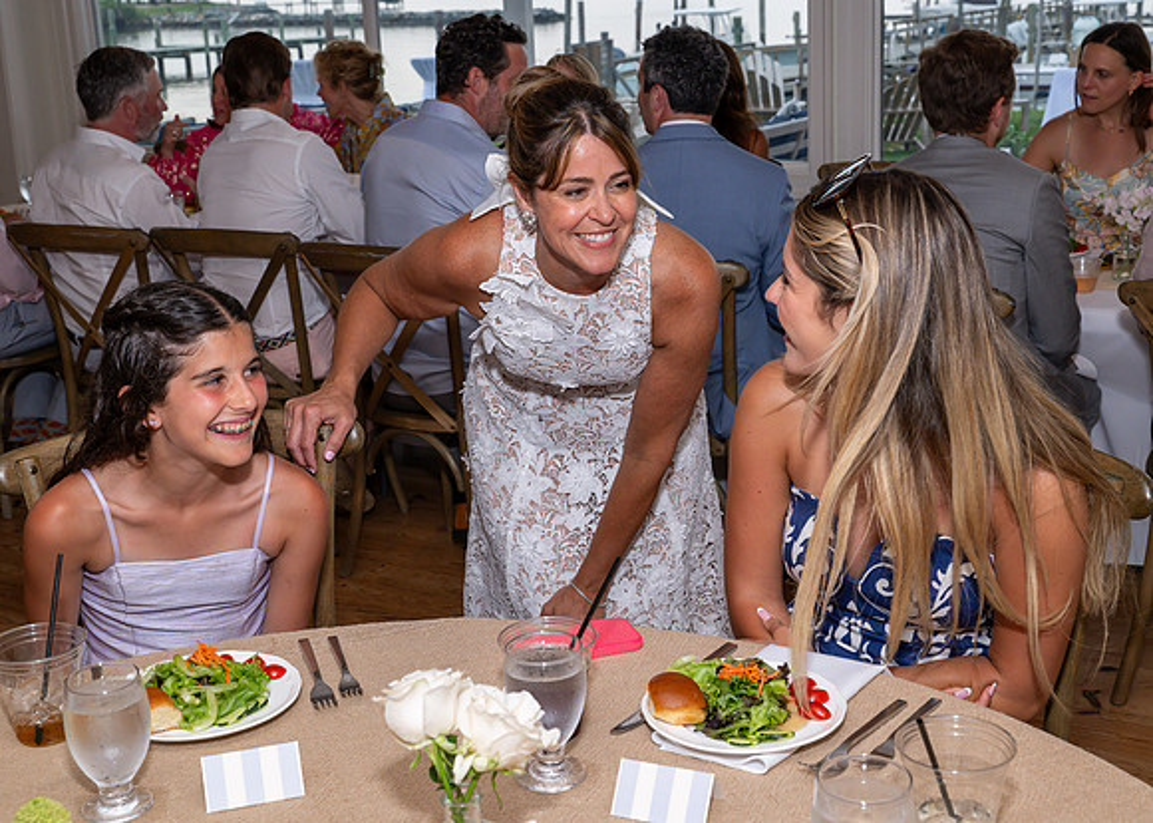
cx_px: 581
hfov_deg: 43.4
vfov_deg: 31.7
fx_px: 1450
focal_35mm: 44
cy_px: 388
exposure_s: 1/250
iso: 500
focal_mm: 40
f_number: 8
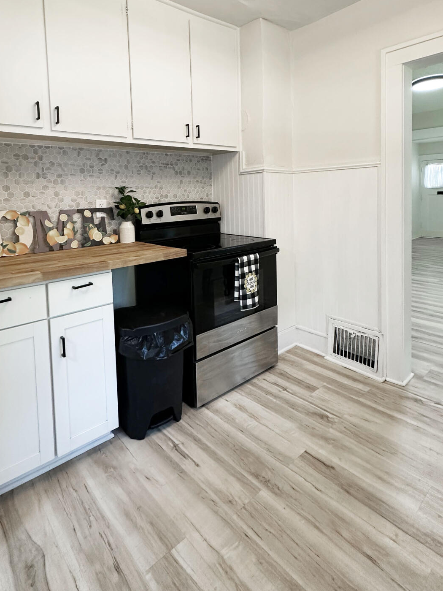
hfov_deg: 65.7
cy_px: 214
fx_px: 341
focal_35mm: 20
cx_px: 192
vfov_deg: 79.9
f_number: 2.2
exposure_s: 1/60
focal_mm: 2.22
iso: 200
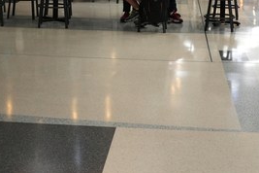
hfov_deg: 19.7
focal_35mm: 104
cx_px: 97
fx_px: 745
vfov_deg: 12.6
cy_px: -83
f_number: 4
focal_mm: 23
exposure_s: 1/160
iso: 1250
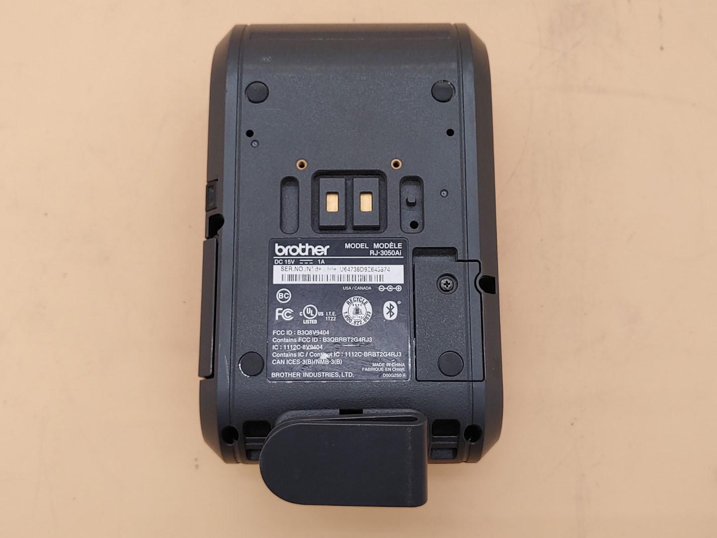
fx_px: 808
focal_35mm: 39
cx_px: 358
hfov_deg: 47.9
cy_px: 269
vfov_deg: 36.8
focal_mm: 4.36
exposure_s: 1/63
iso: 50
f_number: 1.8
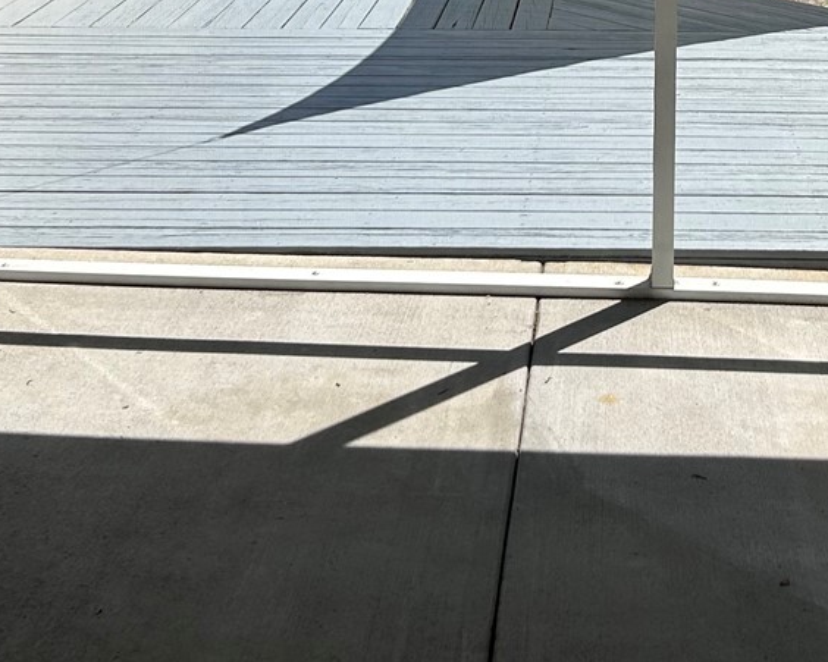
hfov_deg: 25.9
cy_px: -100
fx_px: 1764
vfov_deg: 20.1
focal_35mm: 72
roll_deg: -0.9
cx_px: 662
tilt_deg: -8.7
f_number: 1.5
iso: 50
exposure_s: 1/2513
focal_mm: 5.7
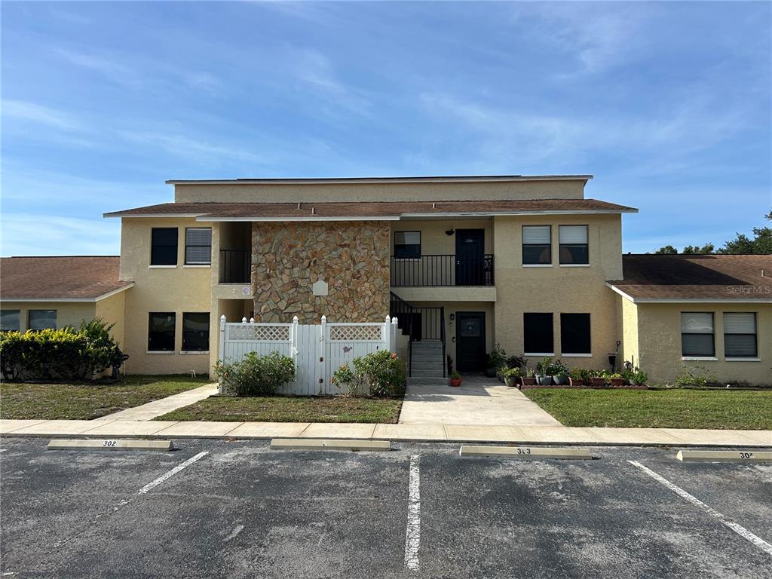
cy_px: 290
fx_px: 580
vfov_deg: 53.1
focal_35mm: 26
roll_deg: -0.1
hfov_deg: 67.3
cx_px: 386
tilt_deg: +4.1
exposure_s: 1/4444
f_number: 1.5
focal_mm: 5.7
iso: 50
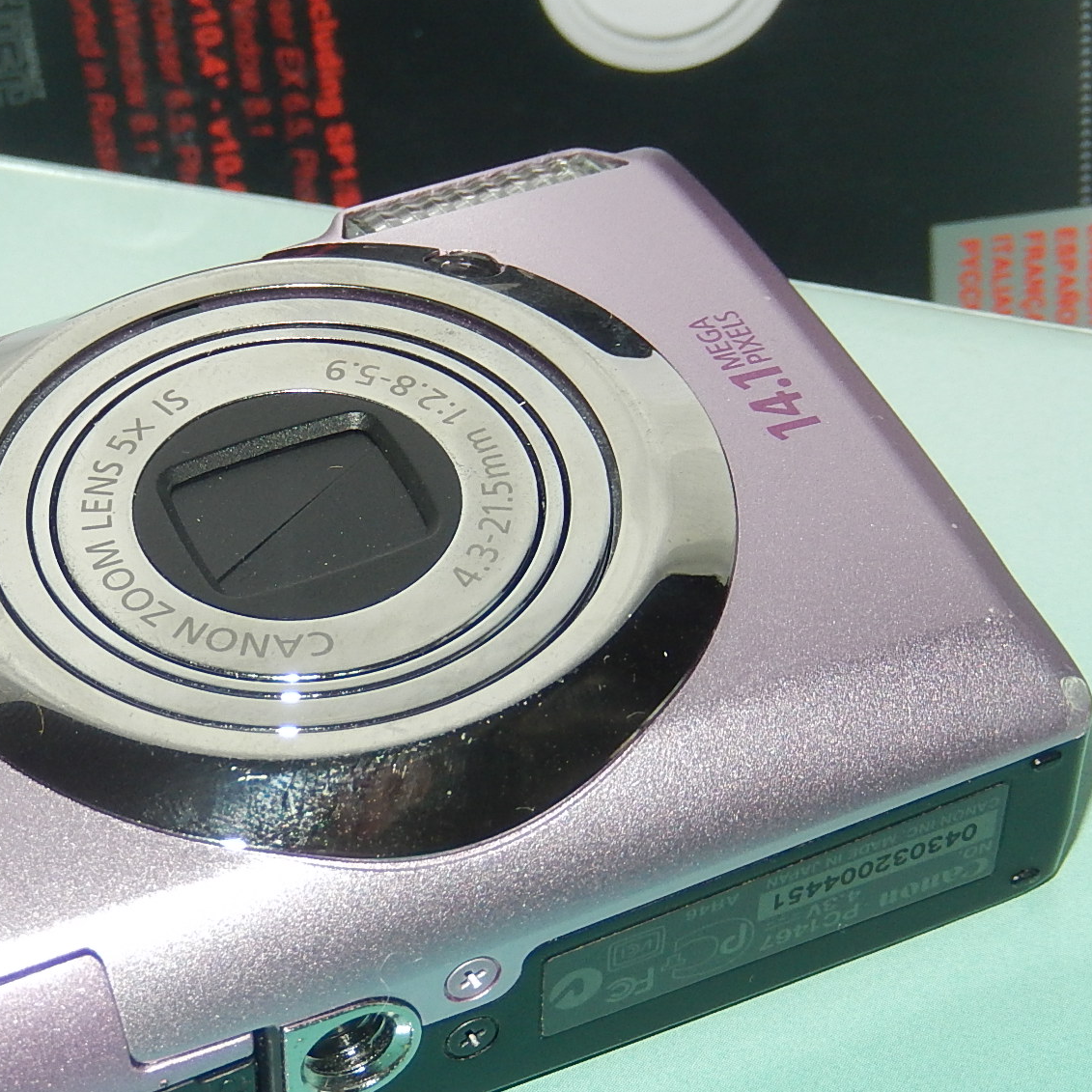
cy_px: 793
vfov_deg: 16.8
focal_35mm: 103
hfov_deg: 16.7
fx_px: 3676
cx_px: 143
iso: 200
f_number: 9.2
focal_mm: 10.4
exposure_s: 1/30
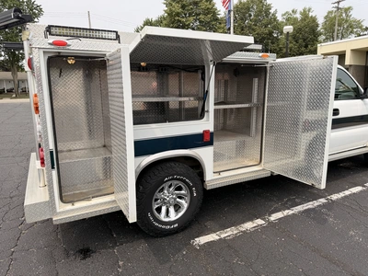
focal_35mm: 24
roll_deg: -0.4
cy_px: 138
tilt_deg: -7.3
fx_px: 255
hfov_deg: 71.6
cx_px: 184
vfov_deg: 56.8
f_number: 1.78
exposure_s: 1/2445
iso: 80
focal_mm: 6.76
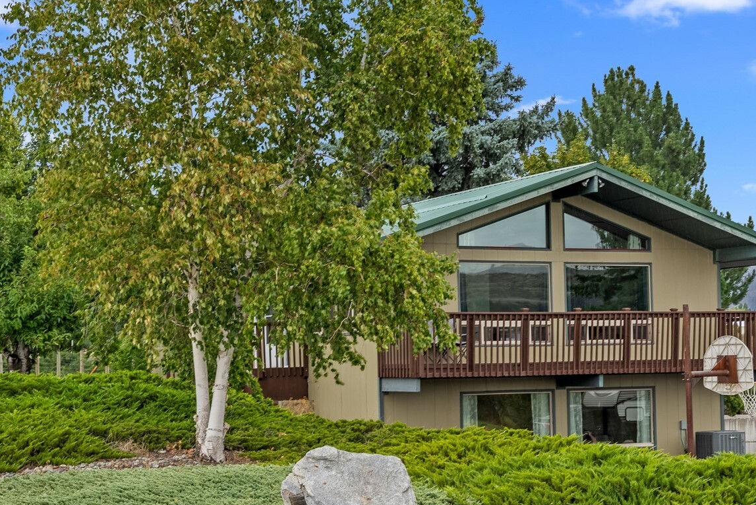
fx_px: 1456
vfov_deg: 19.6
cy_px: 310
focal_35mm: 69
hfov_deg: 29.1
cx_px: 385
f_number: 8
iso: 100
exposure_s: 1/40
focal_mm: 46.9
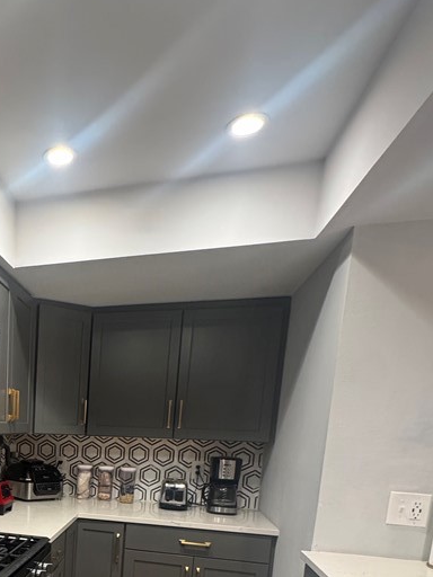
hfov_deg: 43.9
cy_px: 490
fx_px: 467
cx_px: 19
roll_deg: -2.1
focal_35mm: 28
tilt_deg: -8.4
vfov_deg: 56.9
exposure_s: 1/60
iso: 320
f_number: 2.2
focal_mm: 2.22
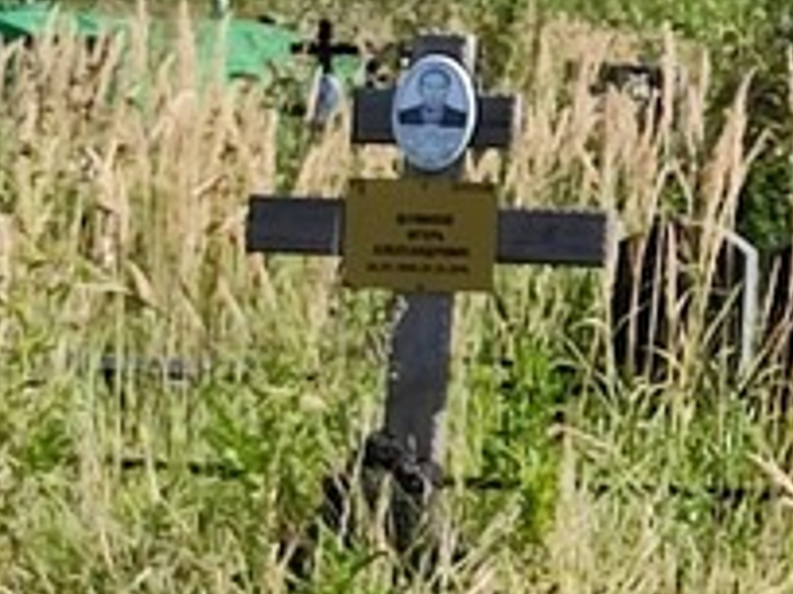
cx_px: 1333
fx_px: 2245
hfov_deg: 17.2
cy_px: 31
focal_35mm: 98
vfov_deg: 14.9
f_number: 1.9
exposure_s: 1/553
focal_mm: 6.04
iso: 50
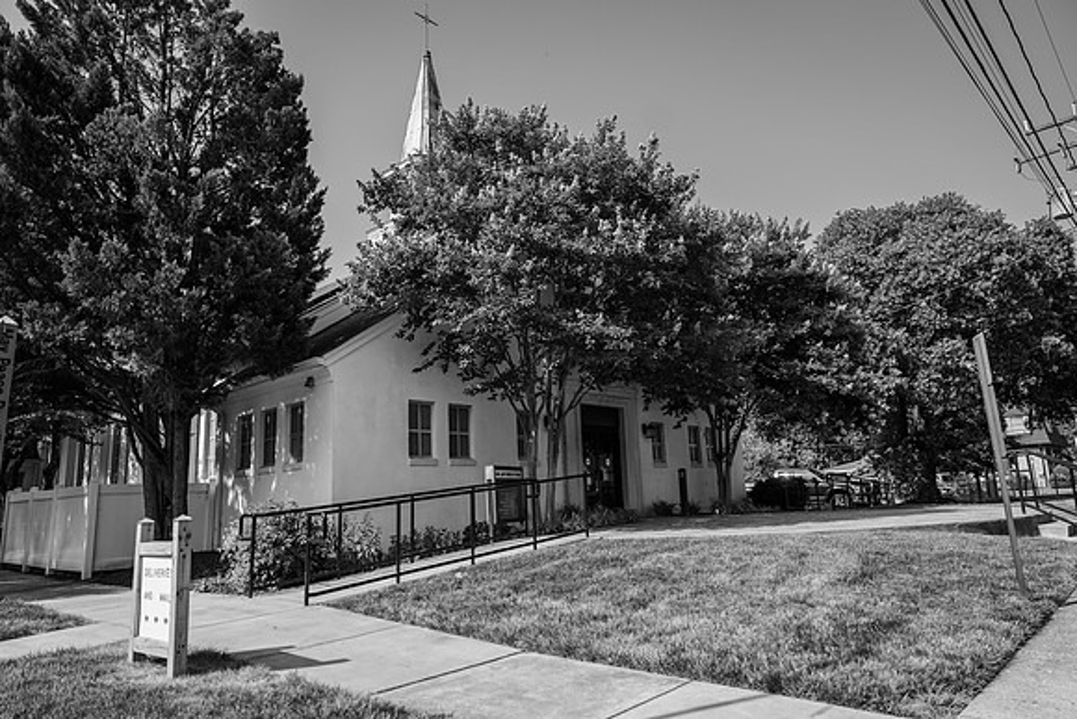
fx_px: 718
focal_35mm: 24
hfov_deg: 73.7
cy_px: 360
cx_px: 538
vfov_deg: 53.2
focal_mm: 24
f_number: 2.8
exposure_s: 1/1000
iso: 100
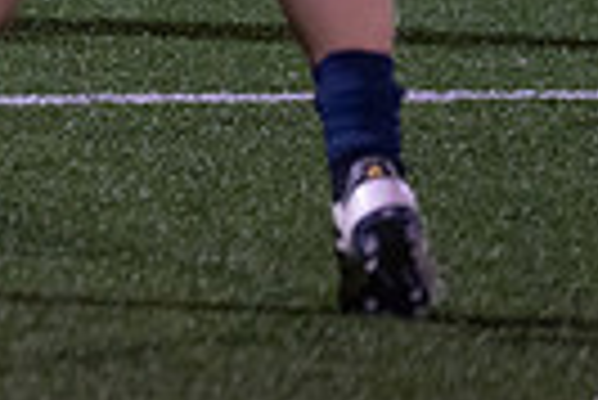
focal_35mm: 1042
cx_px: -1070
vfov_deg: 1.3
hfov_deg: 2.0
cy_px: -439
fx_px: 17327
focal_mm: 182
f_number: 2.8
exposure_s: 1/1000
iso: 2500
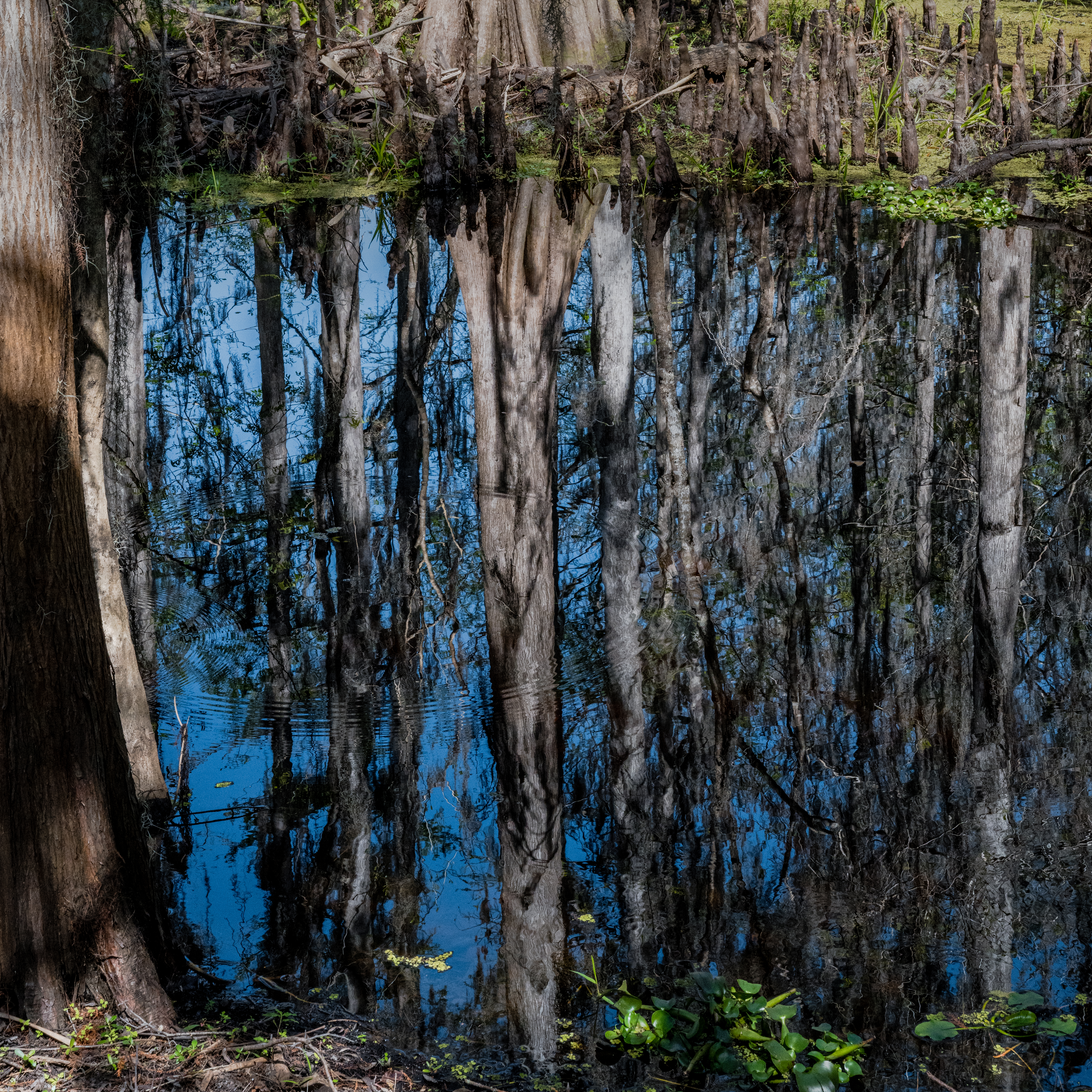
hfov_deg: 25.4
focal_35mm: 68
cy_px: 299
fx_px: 2427
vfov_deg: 25.1
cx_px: 552
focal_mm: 52
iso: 800
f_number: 14
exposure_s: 1/320
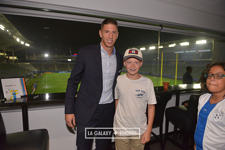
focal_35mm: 24
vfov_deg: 53.2
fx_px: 150
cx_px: 112
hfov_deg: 73.7
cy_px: 75
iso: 2500
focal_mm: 24
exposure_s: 1/1600
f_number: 3.2
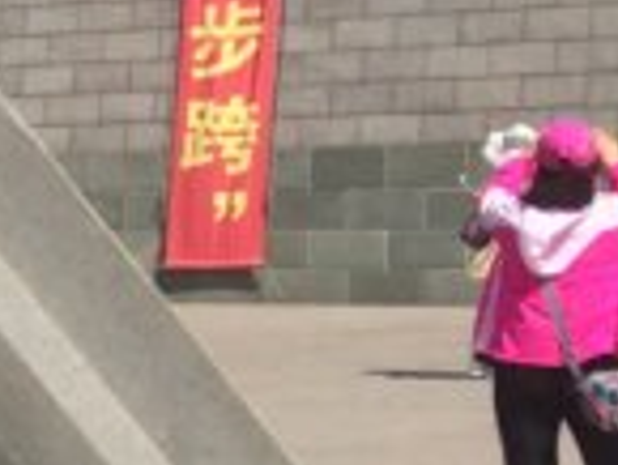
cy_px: 367
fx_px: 3663
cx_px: -1253
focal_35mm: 205
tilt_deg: -4.8
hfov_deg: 8.2
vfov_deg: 7.2
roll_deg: +2.3
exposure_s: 1/3165
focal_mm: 4.15
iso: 32
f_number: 2.2
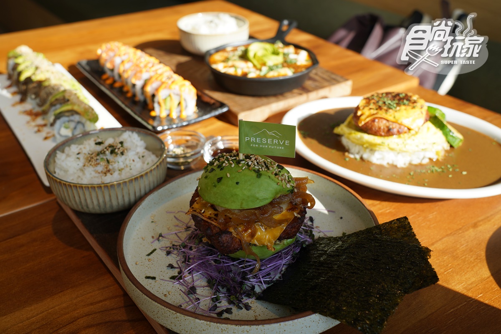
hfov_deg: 50.7
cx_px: 250
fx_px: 529
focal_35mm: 38
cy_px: 167
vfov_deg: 35.1
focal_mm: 38
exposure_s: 1/100
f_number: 7.1
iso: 100
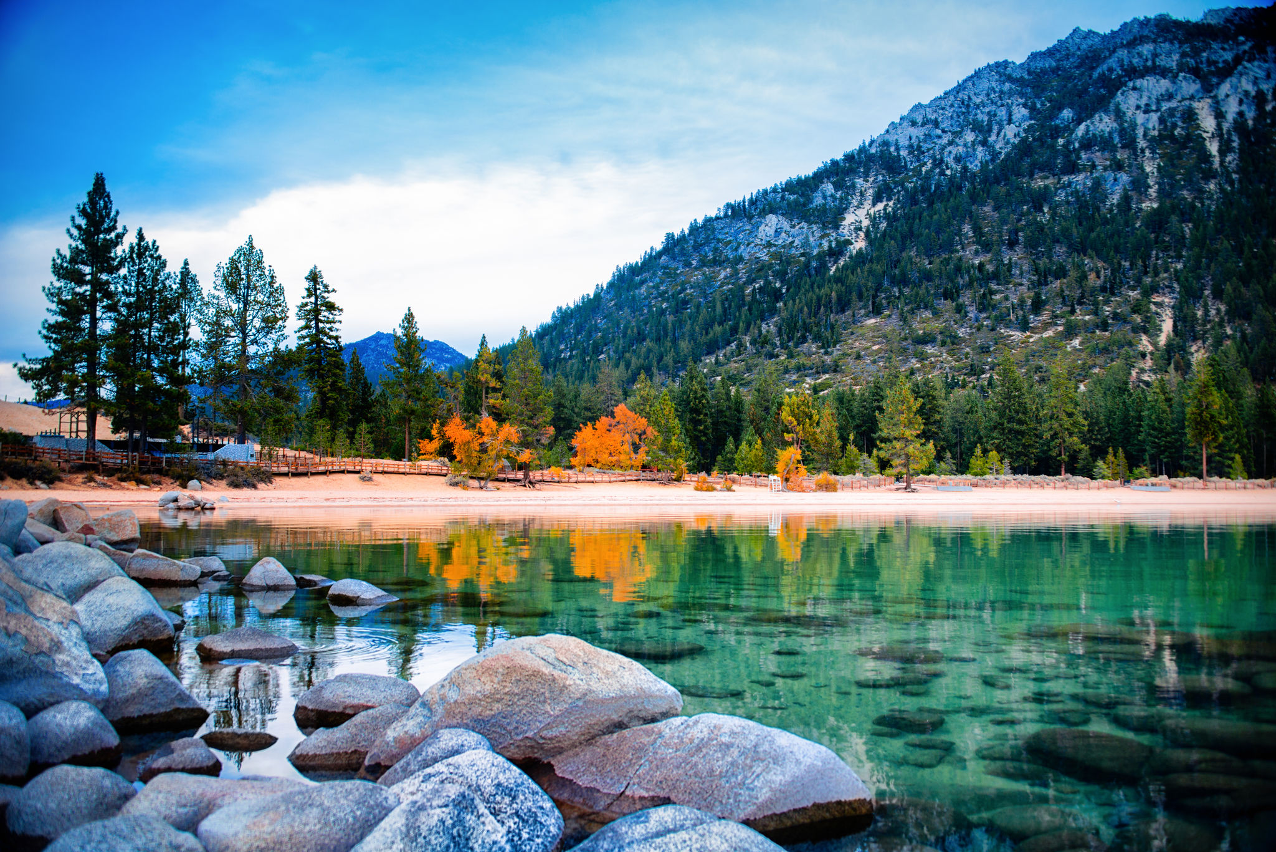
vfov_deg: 46.4
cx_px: 638
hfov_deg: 65.5
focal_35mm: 28
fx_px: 993
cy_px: 426
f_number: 3.5
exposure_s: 1/15
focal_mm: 28
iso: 100
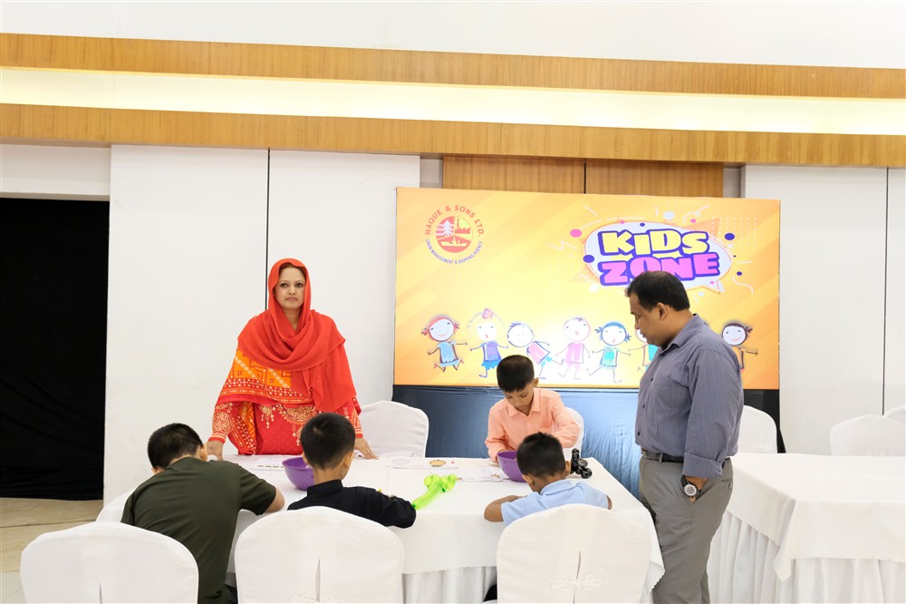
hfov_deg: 60.3
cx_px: 453
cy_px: 302
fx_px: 780
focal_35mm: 31
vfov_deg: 42.3
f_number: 4.2
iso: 3200
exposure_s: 1/38
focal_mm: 20.9
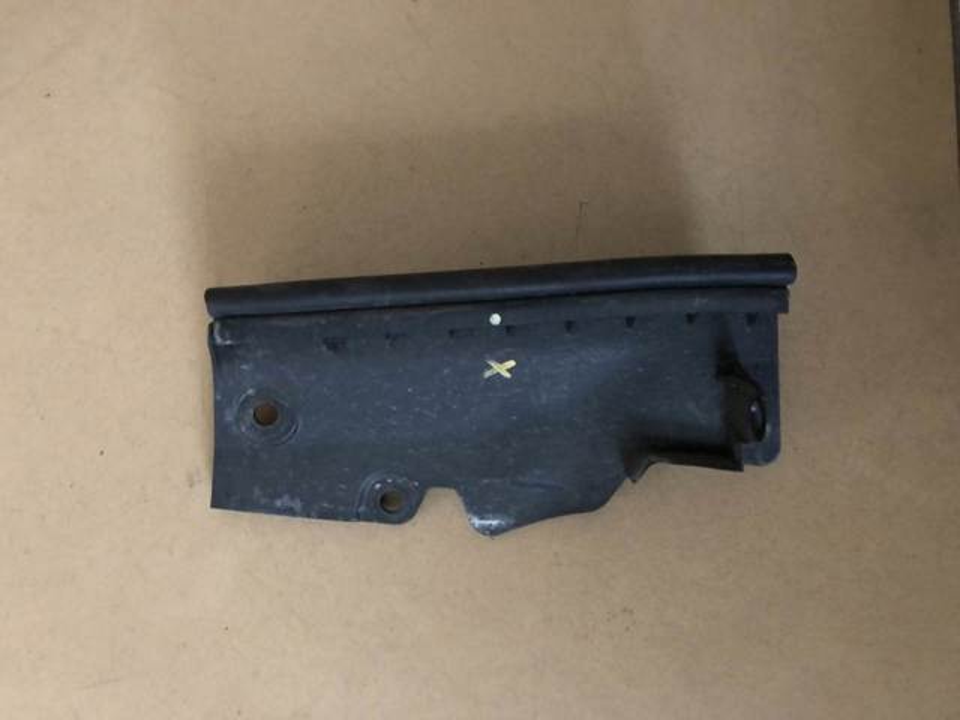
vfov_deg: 49.7
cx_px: 480
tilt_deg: -79.3
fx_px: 777
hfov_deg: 63.4
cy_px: 360
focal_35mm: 28
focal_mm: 4
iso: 125
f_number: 1.8
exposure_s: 1/4
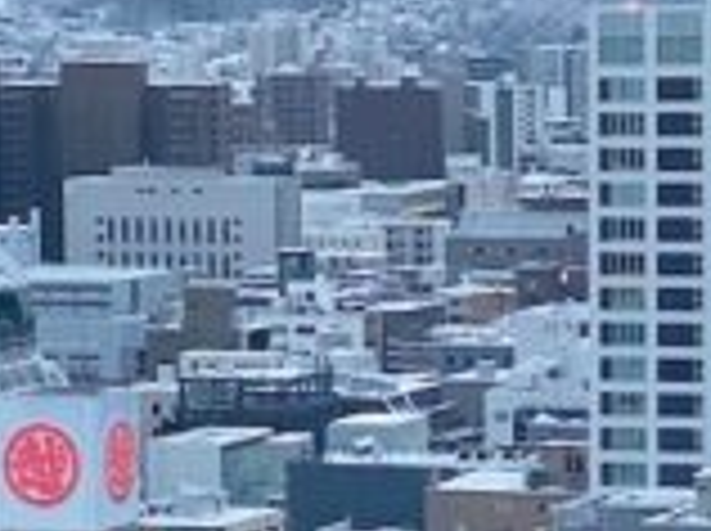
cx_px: 171
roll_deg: +0.9
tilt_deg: -7.5
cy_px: 590
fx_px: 5414
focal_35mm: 264
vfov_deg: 5.6
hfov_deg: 7.5
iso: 64
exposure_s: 1/100
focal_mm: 6
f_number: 2
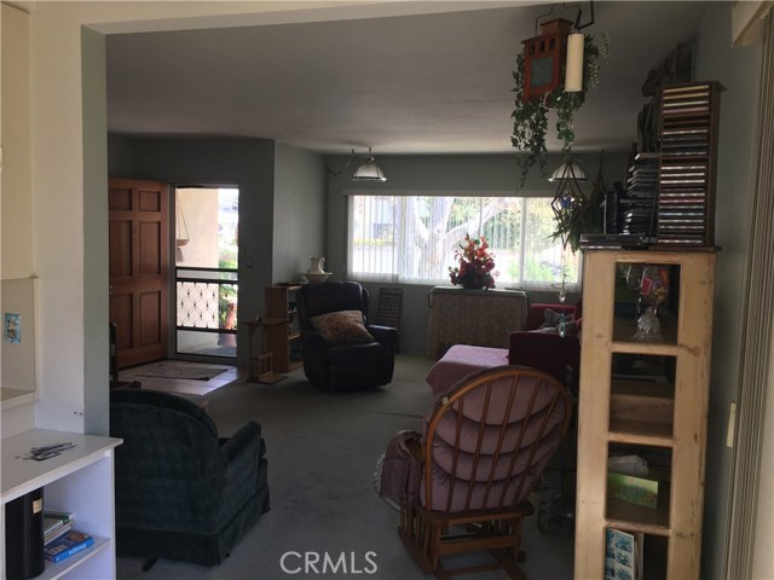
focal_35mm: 29
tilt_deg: -3.9
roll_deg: -2.1
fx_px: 648
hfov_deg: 61.7
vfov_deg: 48.2
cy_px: 290
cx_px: 387
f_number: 2.2
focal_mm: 4.15
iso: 25
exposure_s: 1/40
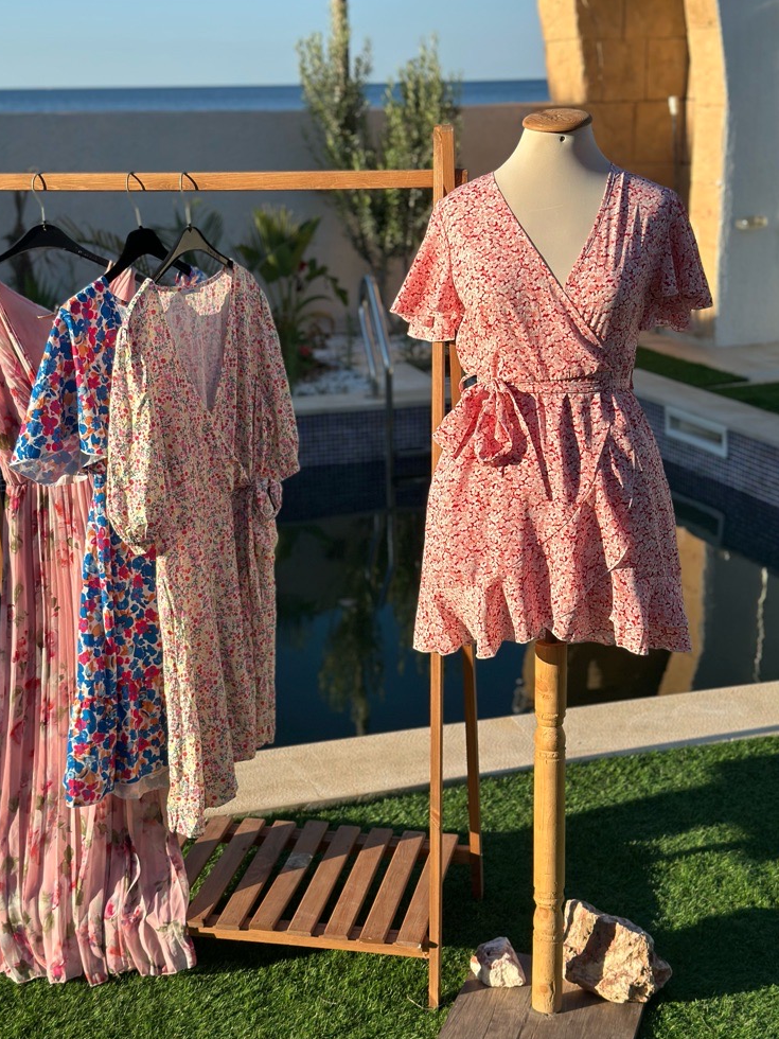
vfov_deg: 38.9
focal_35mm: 49
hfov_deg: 29.7
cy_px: 512
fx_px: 1470
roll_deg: +0.4
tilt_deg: -16.0
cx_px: 384
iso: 100
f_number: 1.78
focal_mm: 6.86
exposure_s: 1/3472
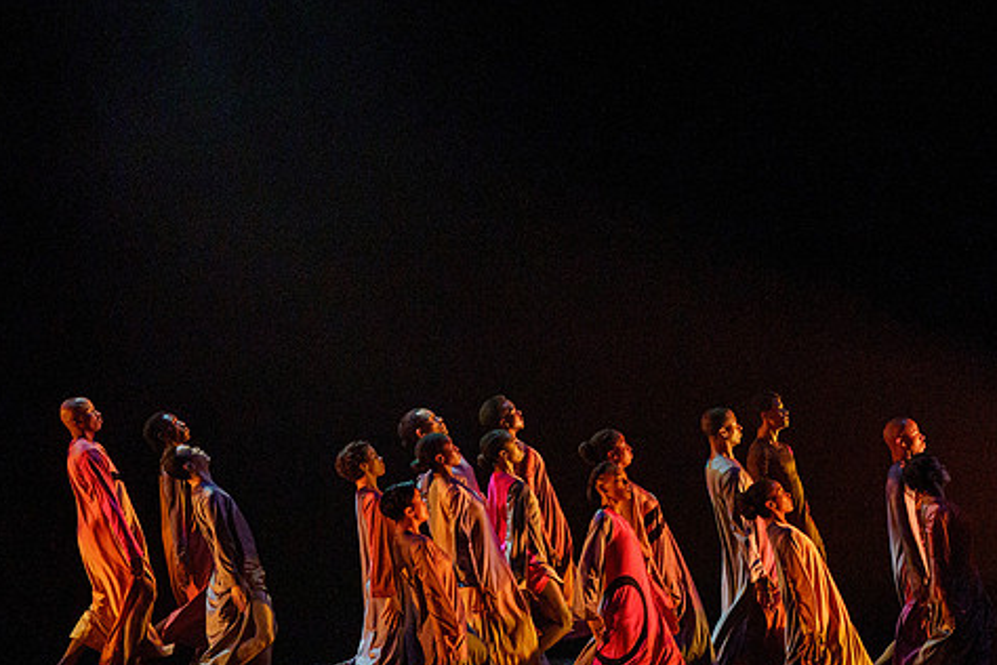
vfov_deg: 5.8
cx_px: 605
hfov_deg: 8.7
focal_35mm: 237
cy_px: 301
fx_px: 6563
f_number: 5.6
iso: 6400
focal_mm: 143
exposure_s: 1/250
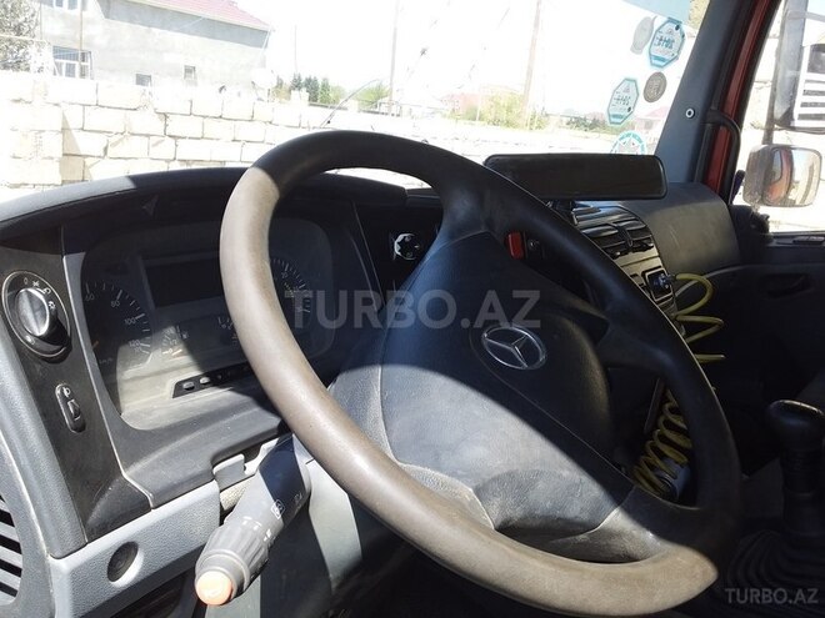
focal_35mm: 31
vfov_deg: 45.4
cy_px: 309
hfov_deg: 58.4
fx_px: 739
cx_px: 412
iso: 40
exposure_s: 1/302
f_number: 2.2
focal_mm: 3.3
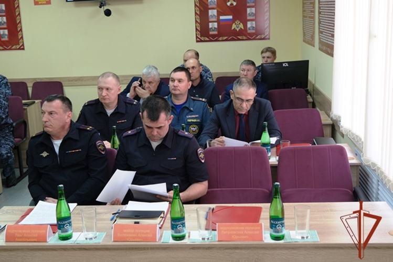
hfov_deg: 54.4
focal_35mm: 35
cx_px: 196
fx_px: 382
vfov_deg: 37.9
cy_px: 131
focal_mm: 23.5
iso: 250
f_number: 4
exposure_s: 1/34
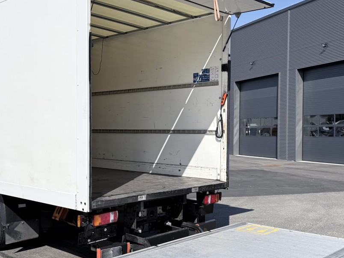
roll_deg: -0.5
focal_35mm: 43
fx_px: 427
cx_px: 137
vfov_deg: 33.6
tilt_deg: -0.2
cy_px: 135
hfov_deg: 43.6
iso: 80
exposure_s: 1/7353
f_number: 1.78
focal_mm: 6.76
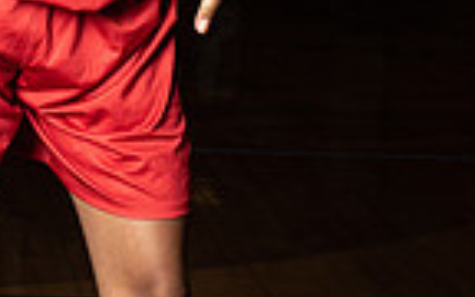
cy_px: -323
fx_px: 2887
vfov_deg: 5.7
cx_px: 112
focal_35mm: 223
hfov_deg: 9.4
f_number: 14
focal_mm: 70
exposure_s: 1/200
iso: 320
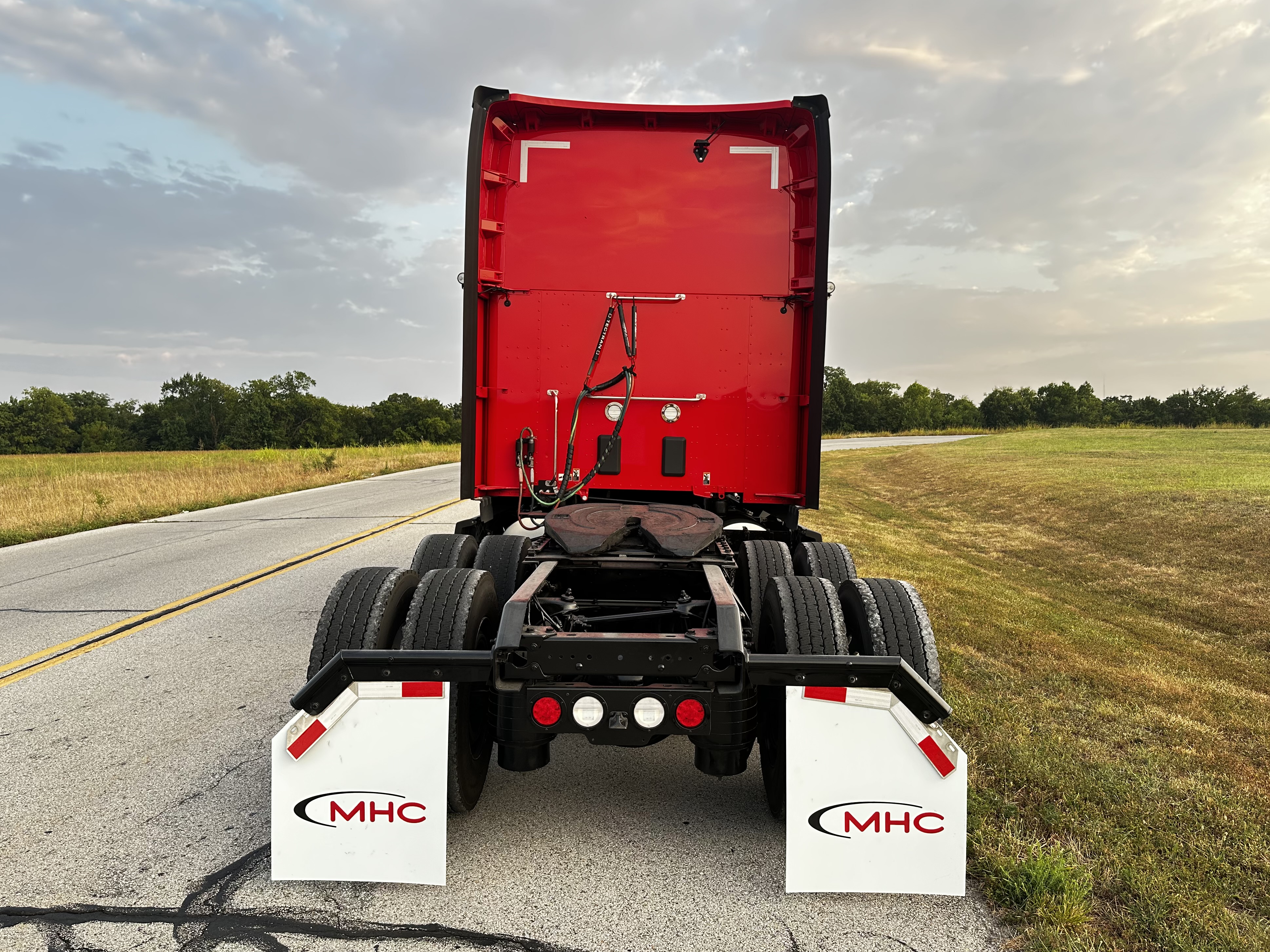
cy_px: 468
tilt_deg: -0.9
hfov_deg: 69.4
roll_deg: +0.4
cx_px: 640
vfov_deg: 54.9
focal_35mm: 25
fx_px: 917
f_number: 1.78
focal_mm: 6.86
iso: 80
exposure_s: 1/139
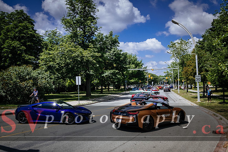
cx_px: 114
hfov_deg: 54.5
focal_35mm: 35
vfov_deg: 37.8
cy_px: 88
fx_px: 221
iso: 160
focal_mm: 19.1
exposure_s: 1/500
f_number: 7.1
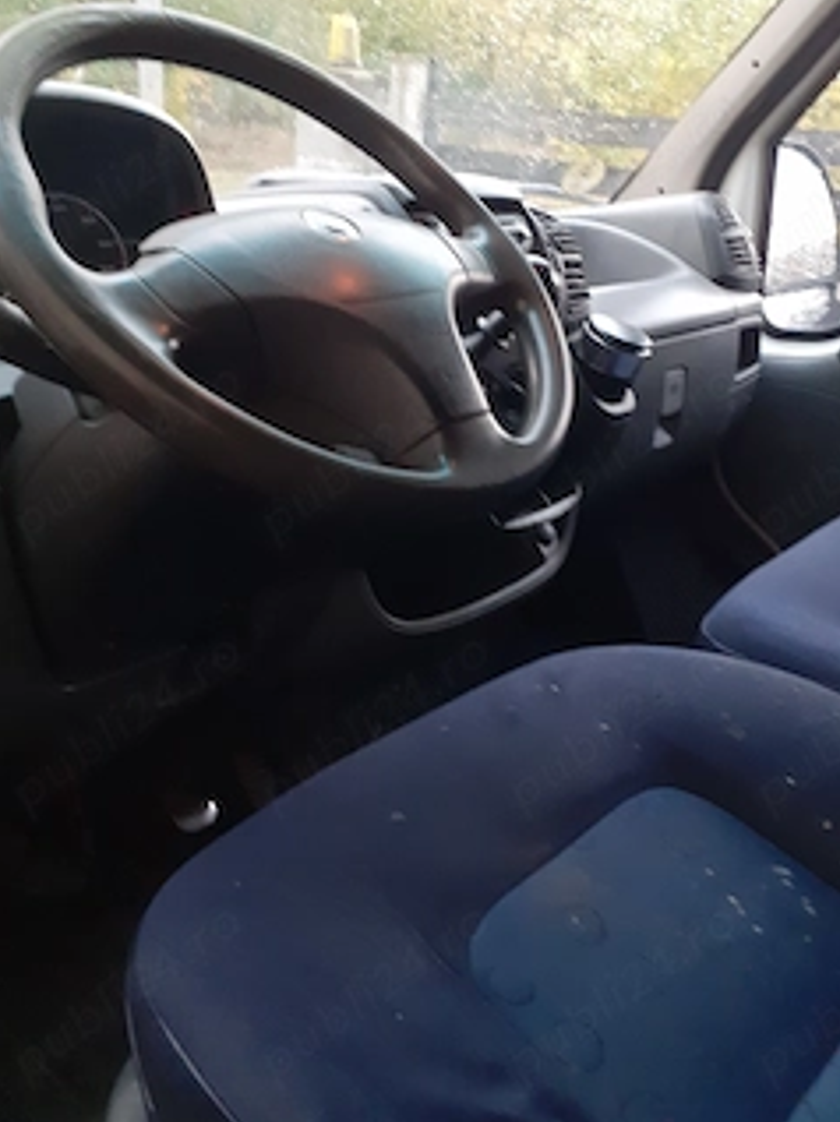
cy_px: 512
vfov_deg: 53.9
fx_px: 1102
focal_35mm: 34
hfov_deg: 41.6
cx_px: 498
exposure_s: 1/25
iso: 320
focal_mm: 3.6
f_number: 1.9
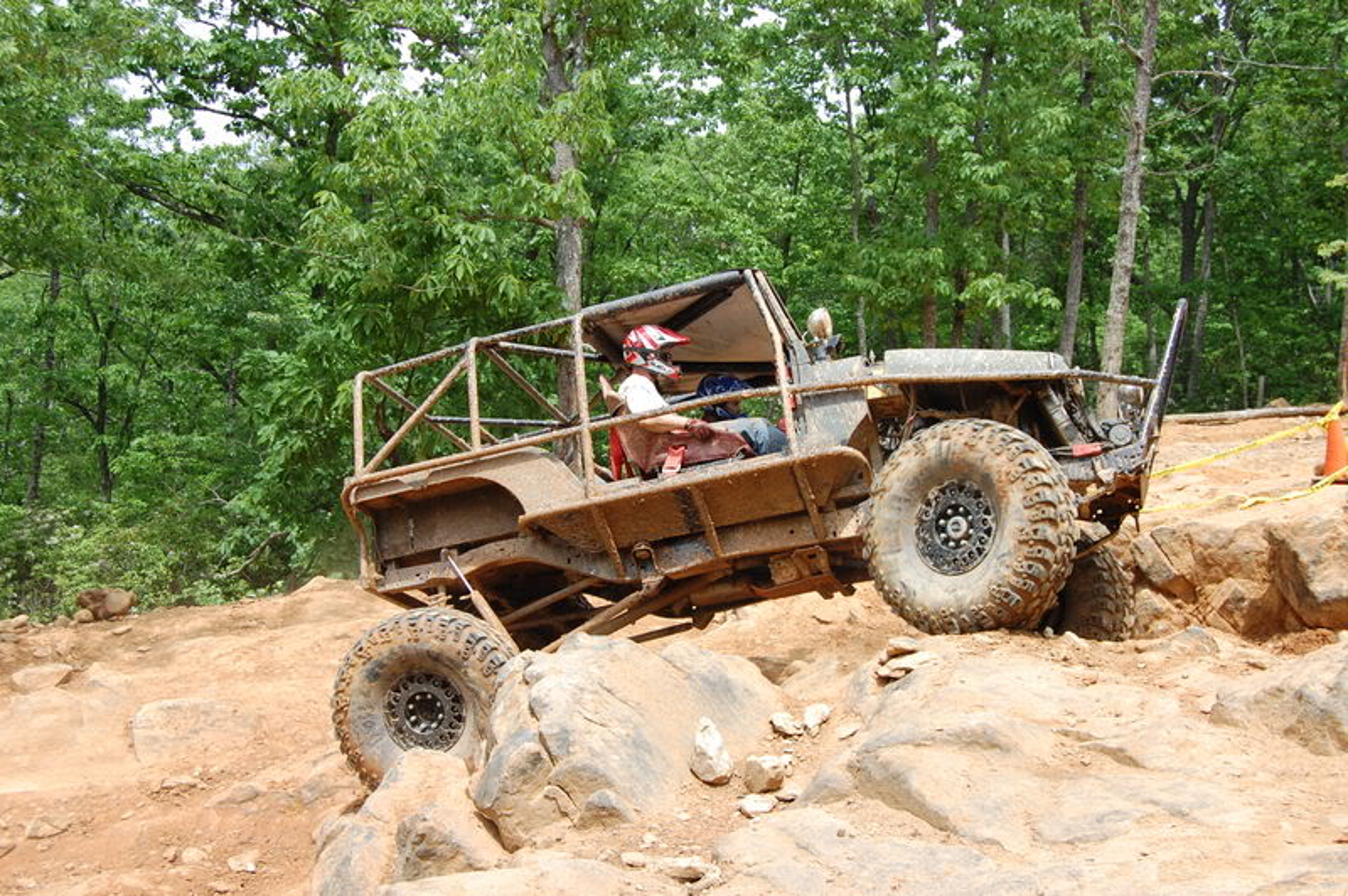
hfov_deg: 49.6
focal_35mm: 39
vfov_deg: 34.2
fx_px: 1459
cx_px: 674
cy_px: 448
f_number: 7.1
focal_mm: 26
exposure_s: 1/200
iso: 200
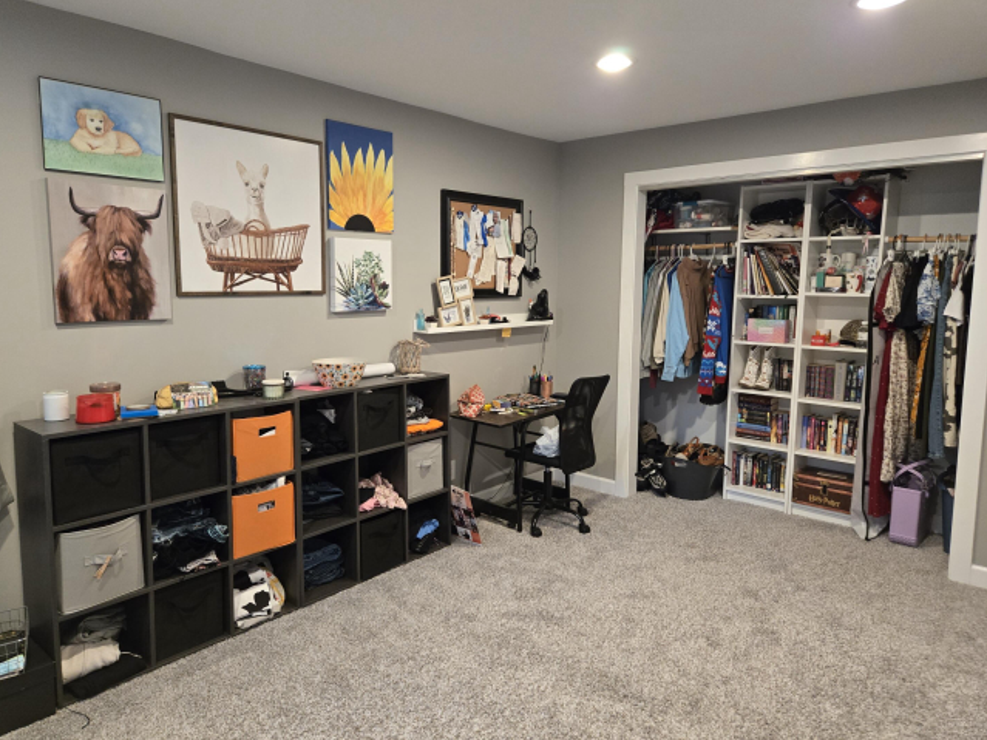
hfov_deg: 71.6
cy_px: 357
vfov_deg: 56.8
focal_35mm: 24
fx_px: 684
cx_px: 473
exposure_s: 1/120
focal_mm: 5.4
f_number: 1.8
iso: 800
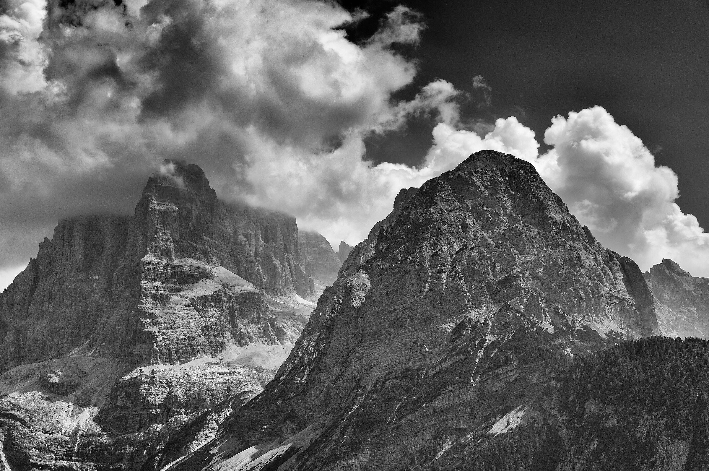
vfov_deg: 18.1
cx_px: 354
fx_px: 1475
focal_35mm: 75
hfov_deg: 27.0
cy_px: 236
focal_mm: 50
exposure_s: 1/1000
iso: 200
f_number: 8
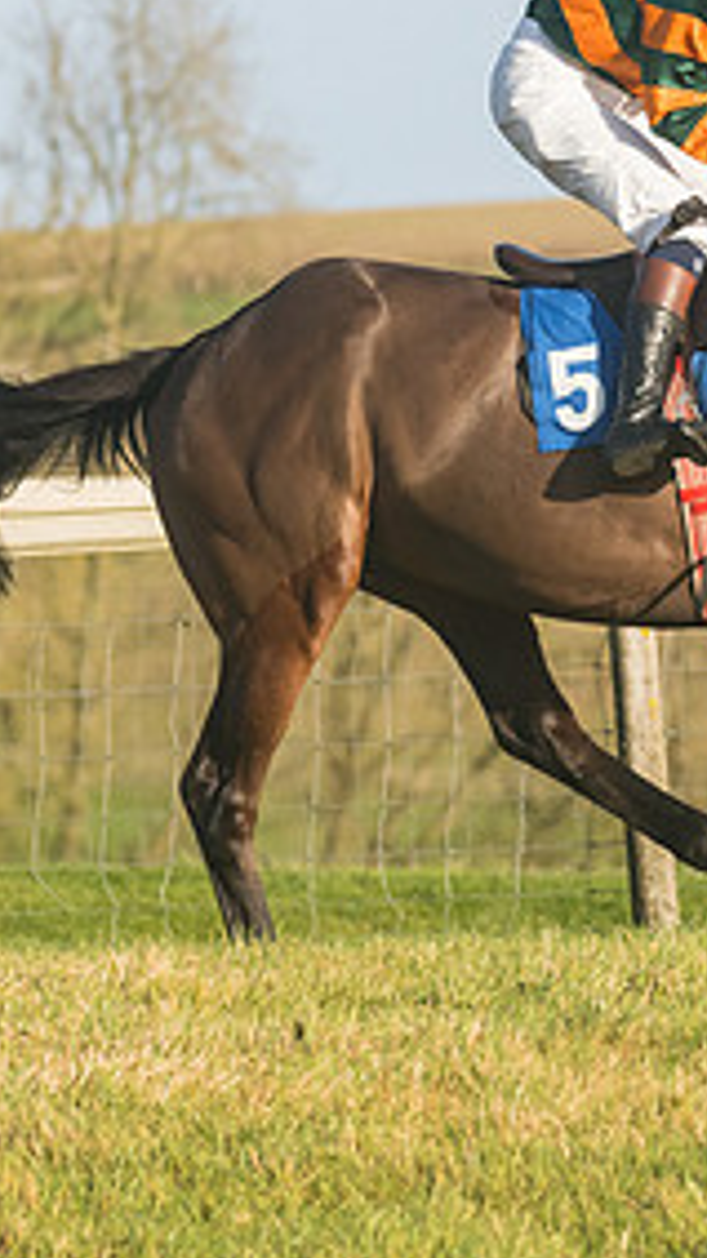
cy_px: 440
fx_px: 16612
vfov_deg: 4.3
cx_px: 743
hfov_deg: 2.4
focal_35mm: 498
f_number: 5
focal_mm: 155
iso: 400
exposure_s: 1/5000
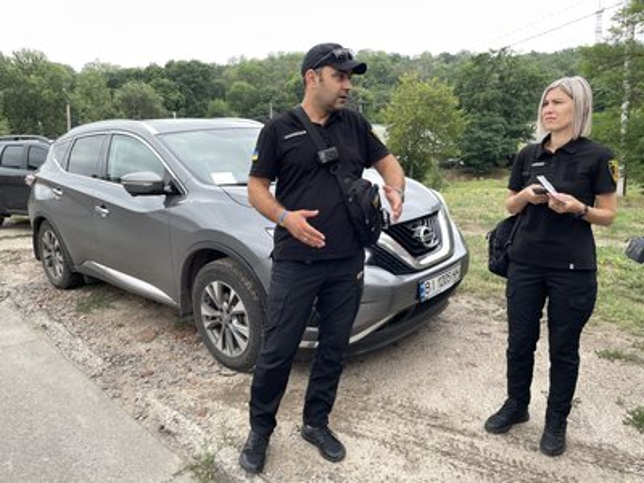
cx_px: 322
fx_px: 484
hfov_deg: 67.3
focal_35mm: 26
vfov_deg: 53.1
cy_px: 242
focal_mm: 4.2
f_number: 1.6
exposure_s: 1/511
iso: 32
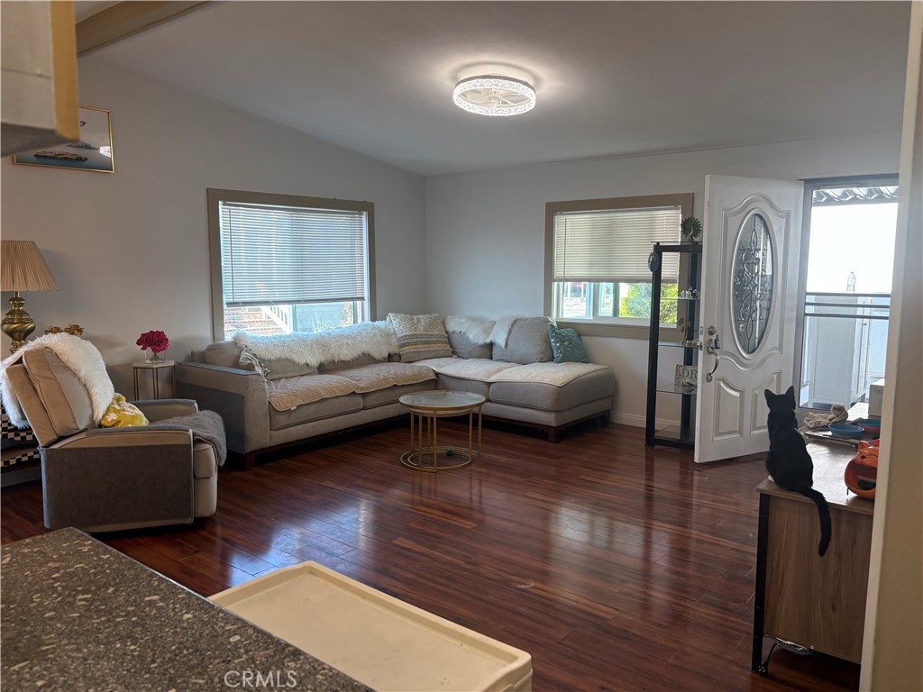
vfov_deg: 53.1
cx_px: 462
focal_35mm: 26
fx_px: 693
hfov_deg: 67.3
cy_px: 346
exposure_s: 1/222
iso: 125
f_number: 1.6
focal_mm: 5.96
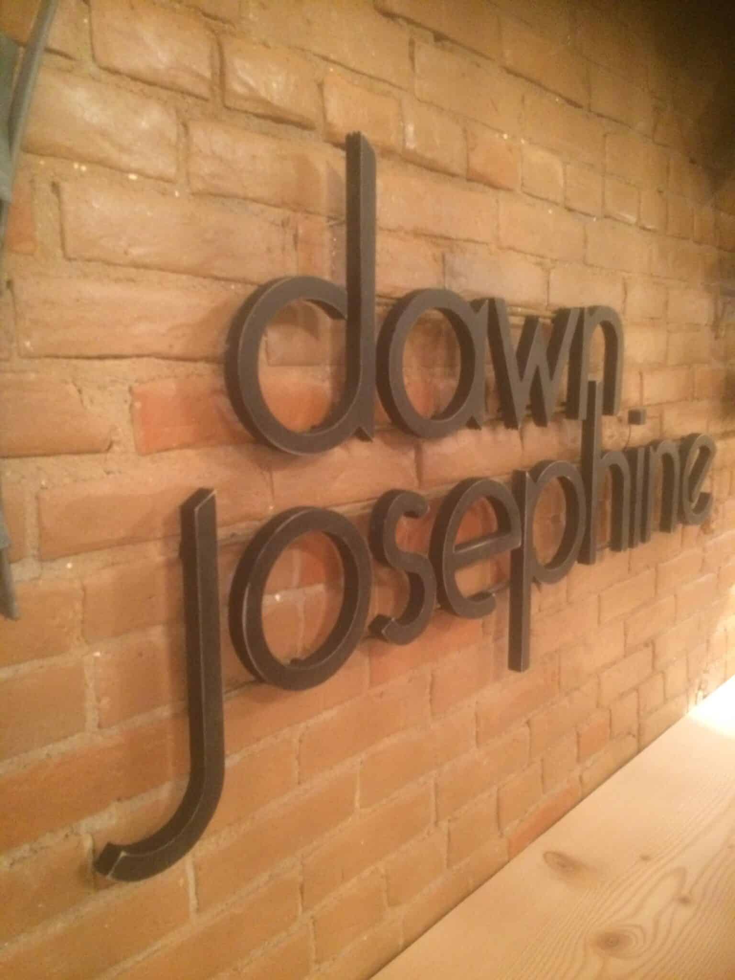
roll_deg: +2.5
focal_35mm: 29
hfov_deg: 48.2
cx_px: 368
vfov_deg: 61.7
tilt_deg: -7.2
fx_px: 821
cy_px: 490
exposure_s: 1/15
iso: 320
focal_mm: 4.15
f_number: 2.2
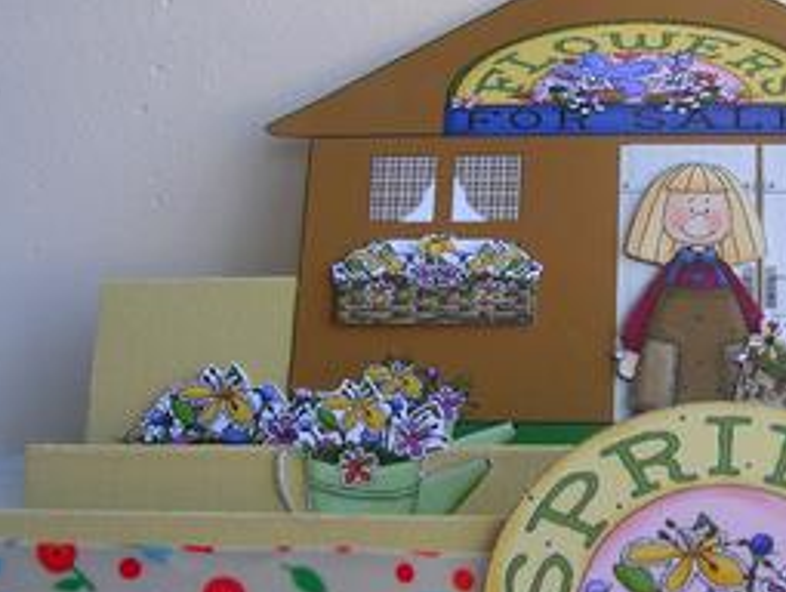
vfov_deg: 22.0
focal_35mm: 67
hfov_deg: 28.1
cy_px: 339
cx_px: 669
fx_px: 1523
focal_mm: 5.8
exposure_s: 1/23.4
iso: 50
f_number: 2.8
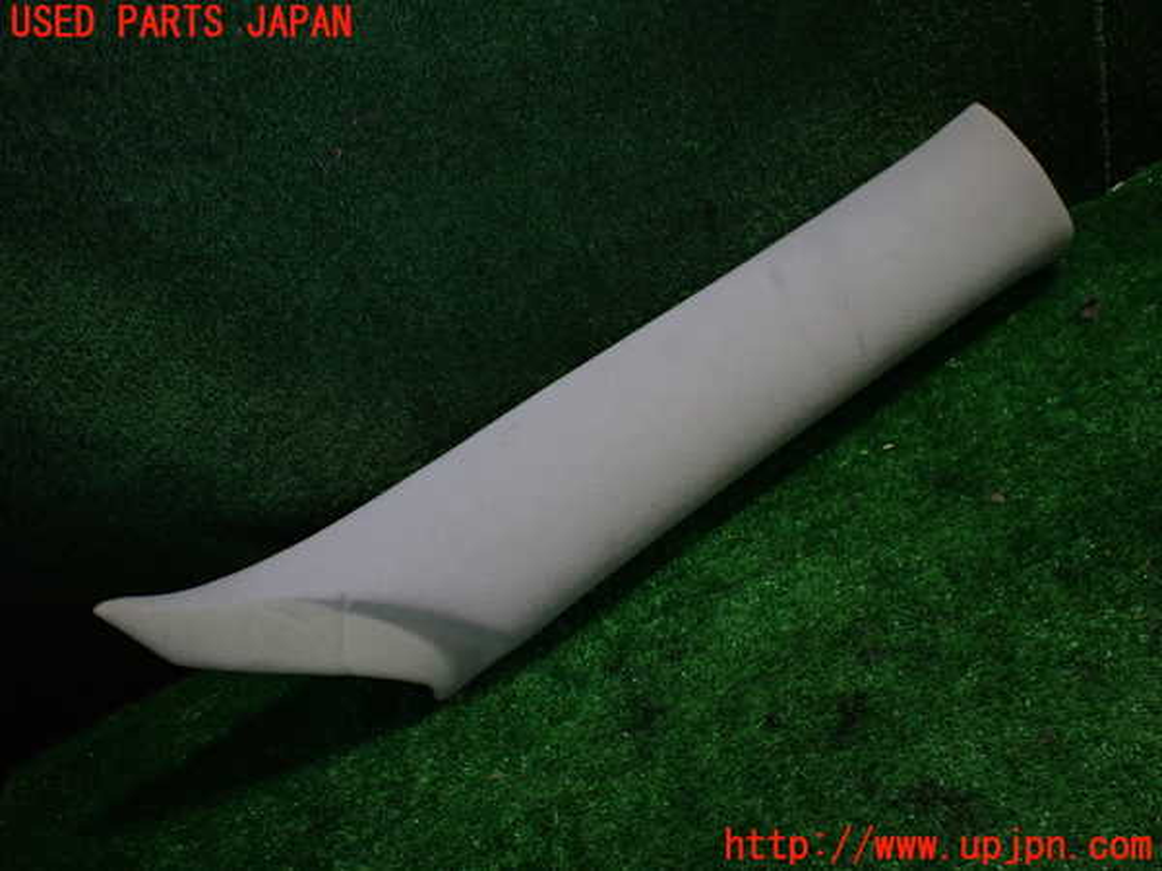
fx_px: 1007
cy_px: 436
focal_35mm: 30
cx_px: 581
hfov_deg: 60.0
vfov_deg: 46.8
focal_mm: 5.4
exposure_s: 1/125
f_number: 2.3
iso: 320
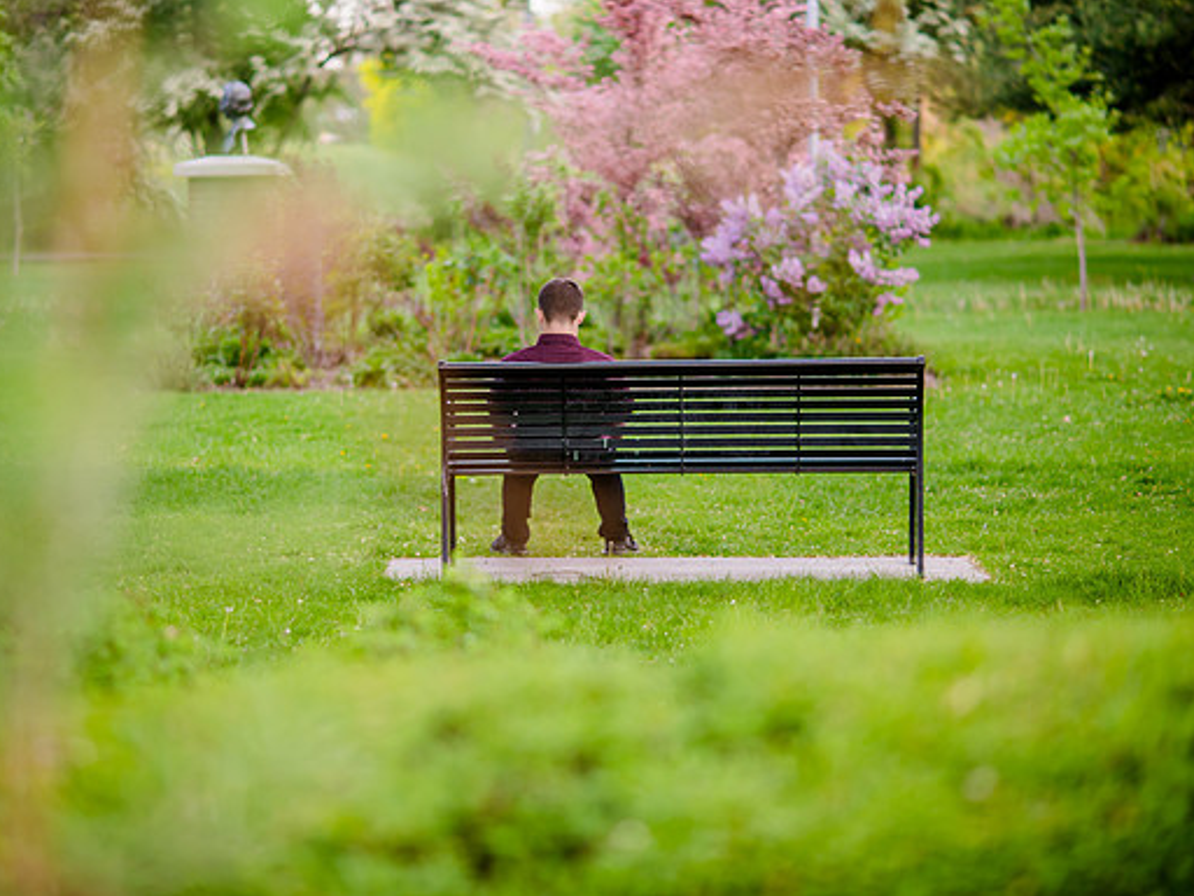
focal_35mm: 116
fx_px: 4001
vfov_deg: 12.8
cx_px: 550
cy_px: 447
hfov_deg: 17.0
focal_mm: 105
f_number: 2
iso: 160
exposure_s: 1/200
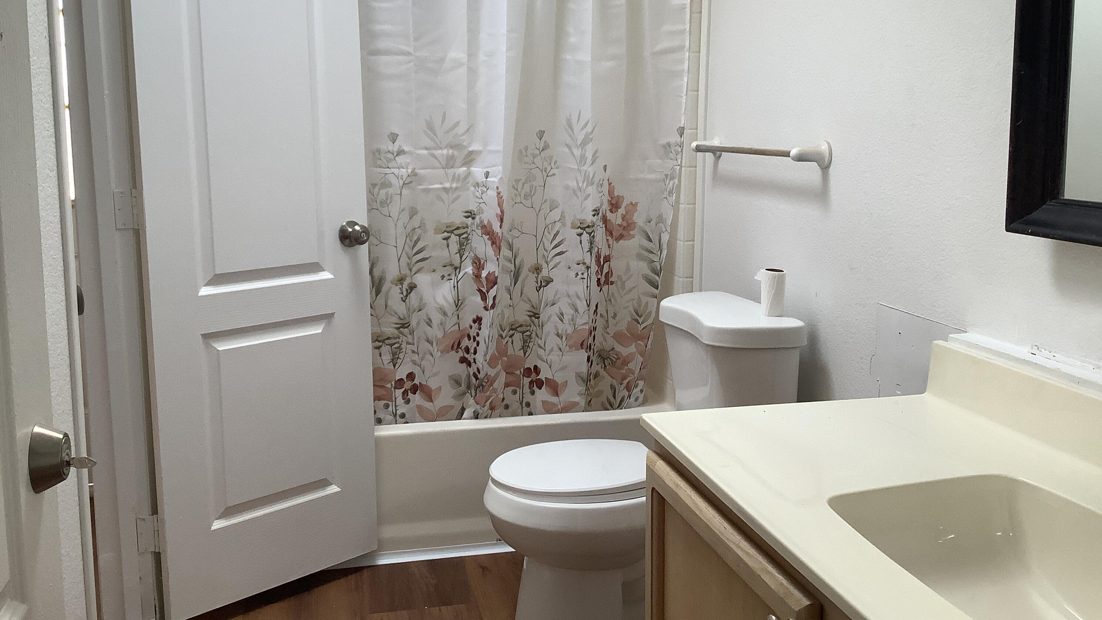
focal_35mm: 34
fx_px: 993
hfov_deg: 58.0
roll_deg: +1.1
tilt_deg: -7.4
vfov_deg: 34.6
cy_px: 256
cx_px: 549
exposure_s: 1/120
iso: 64
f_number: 2.4
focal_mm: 3.3
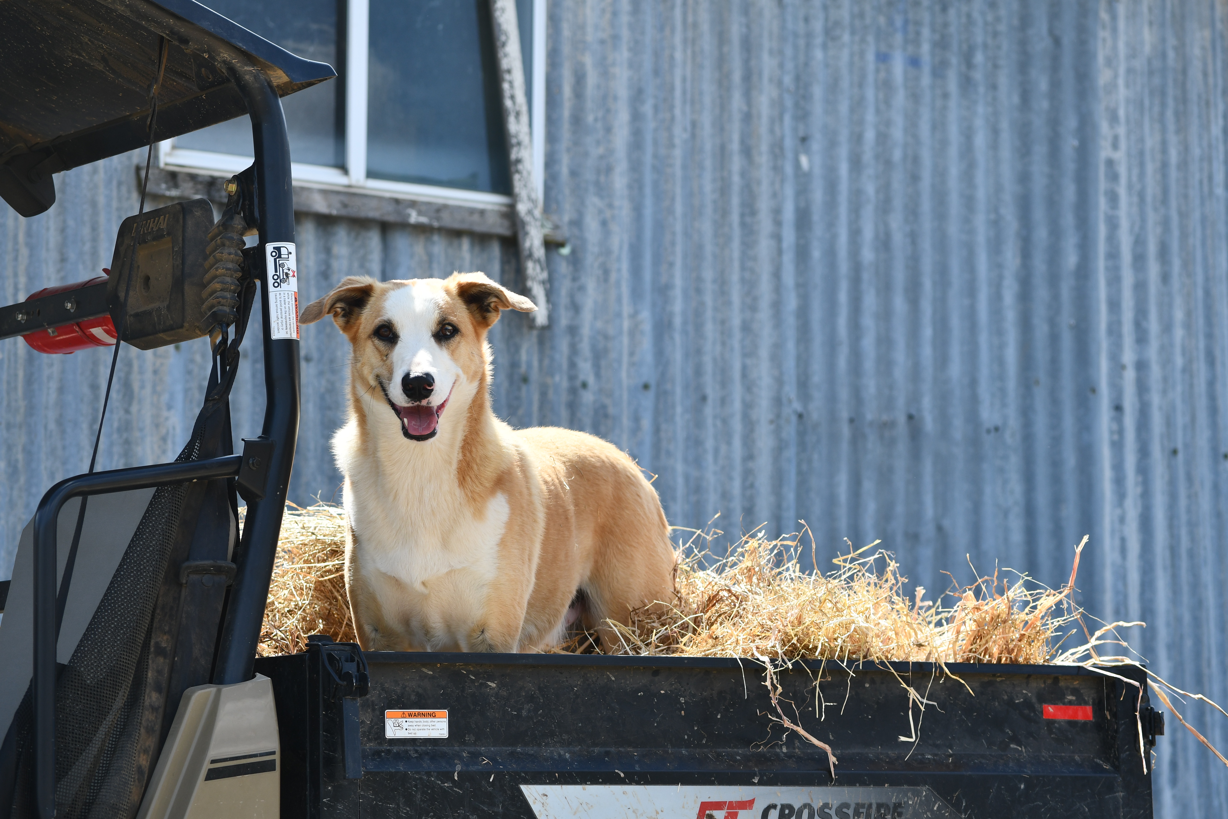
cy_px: 410
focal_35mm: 127
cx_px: 614
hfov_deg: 16.1
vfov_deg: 10.8
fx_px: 4332
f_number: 7.1
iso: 200
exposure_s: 1/500
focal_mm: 85
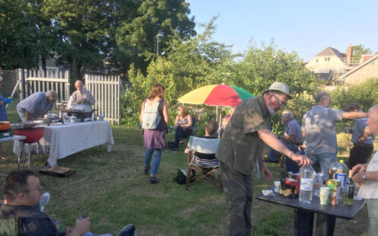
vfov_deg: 40.5
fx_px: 319
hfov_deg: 61.2
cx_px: 190
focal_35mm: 31
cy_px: 133
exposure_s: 1/437
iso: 25
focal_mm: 4.15
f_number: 2.2
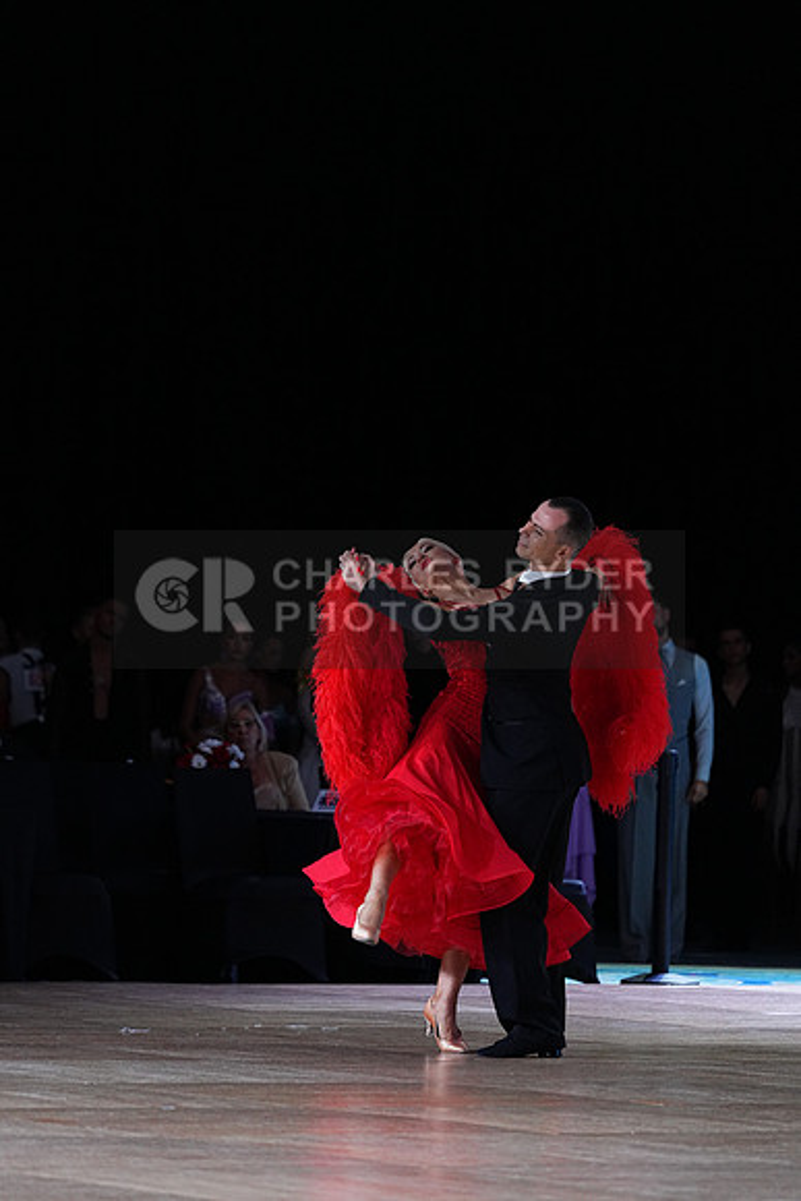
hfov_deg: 6.9
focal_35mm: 200
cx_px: 400
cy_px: 600
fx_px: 6670
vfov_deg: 10.3
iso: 2000
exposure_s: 1/500
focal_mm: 200
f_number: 4
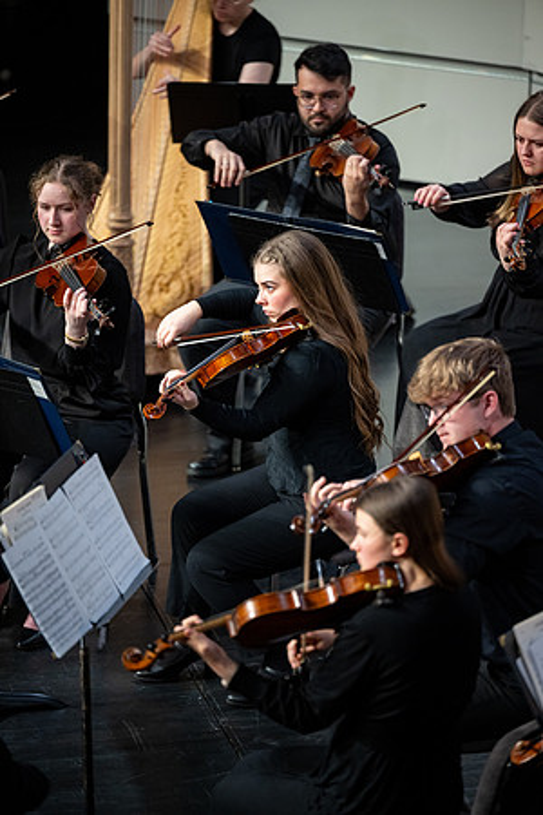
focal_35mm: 200
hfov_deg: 6.9
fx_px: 4525
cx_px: 272
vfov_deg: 10.3
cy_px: 408
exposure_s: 1/400
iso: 1000
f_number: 2.8
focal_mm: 200
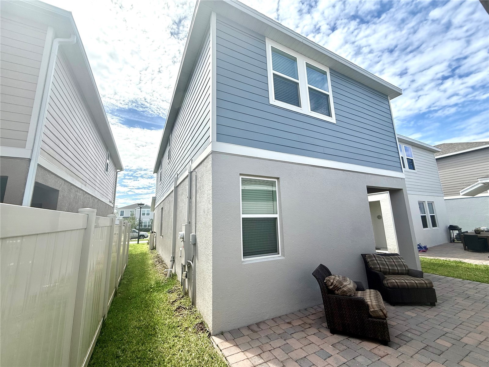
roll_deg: +1.3
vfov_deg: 85.7
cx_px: 244
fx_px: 198
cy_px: 184
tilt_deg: +13.5
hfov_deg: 102.1
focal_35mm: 14
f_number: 2.2
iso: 64
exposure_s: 1/2092
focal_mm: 2.22
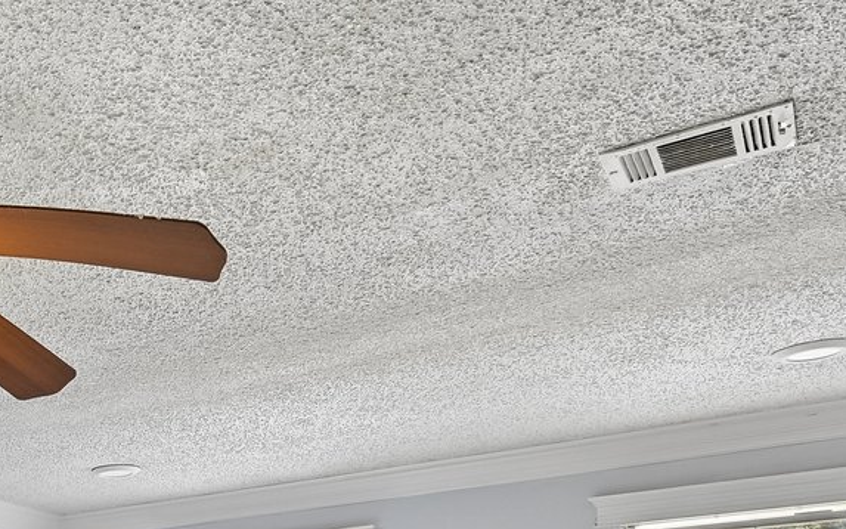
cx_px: -102
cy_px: 723
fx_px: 1176
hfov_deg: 33.9
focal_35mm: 51
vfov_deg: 22.2
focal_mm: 14
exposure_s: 1/25
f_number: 8
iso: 100
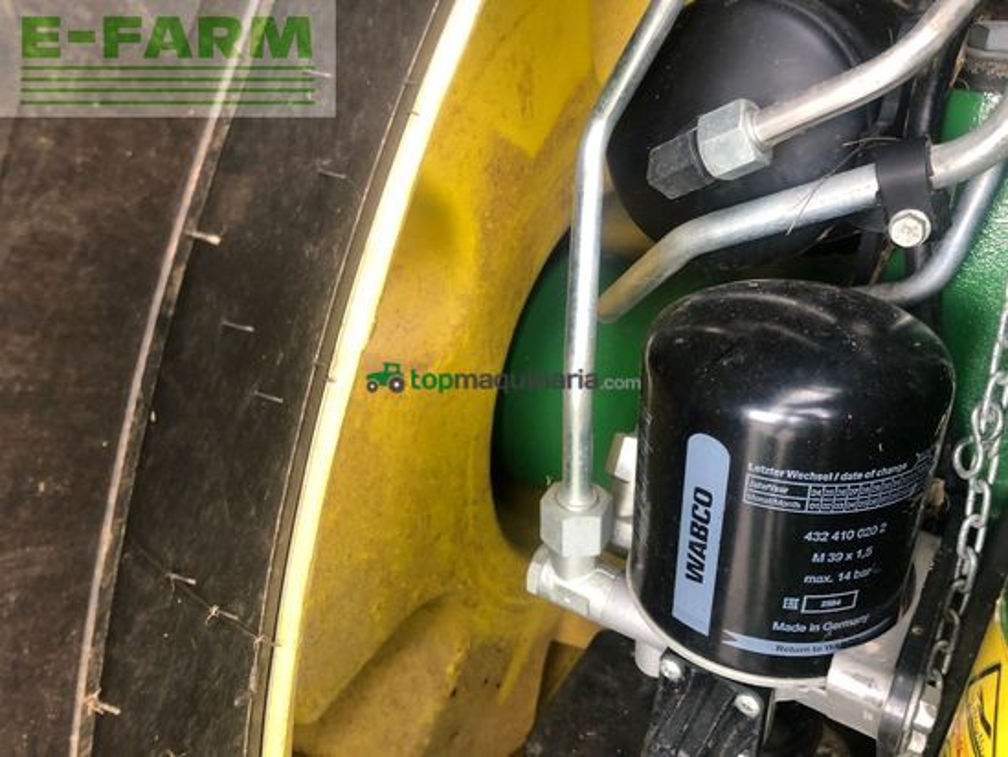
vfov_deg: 49.8
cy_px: 378
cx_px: 504
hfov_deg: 63.4
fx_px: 816
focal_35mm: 28
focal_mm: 3.99
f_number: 1.8
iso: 40
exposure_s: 1/30
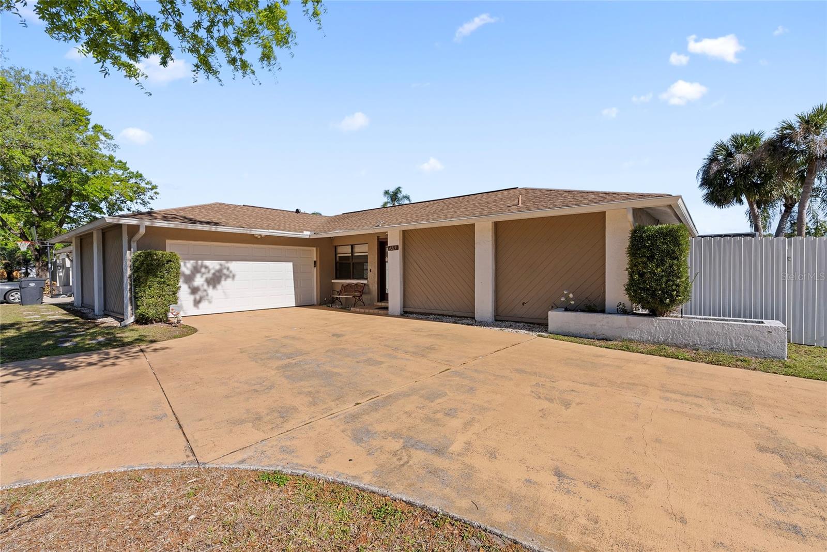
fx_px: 368
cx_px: 414
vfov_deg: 73.8
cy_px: 276
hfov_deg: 96.7
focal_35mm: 16
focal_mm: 16
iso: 100
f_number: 8
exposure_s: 1/100
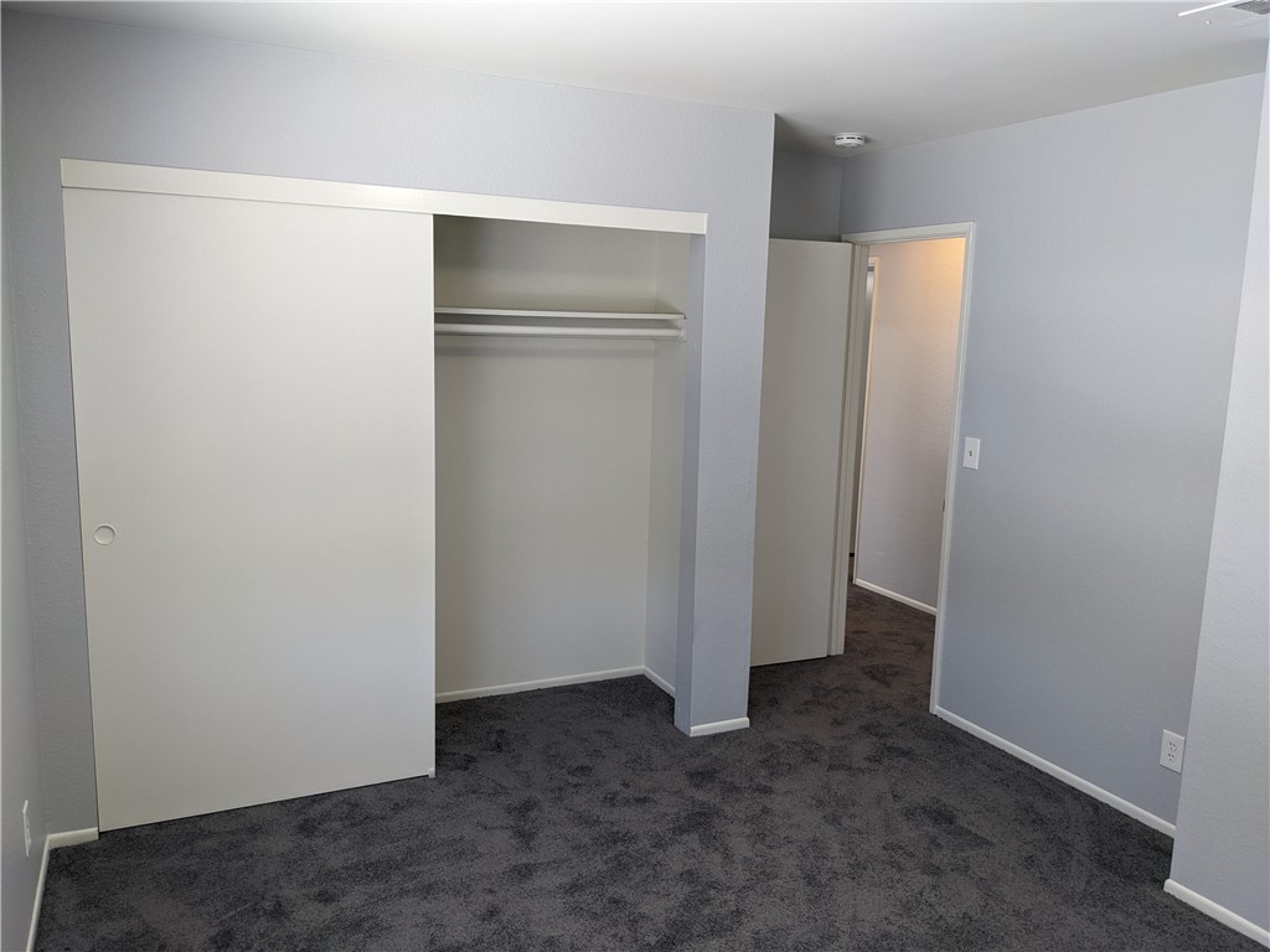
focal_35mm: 27
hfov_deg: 65.3
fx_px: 991
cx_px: 635
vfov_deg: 51.4
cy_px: 476
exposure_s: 1/60
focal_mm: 4.38
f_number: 1.73
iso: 90
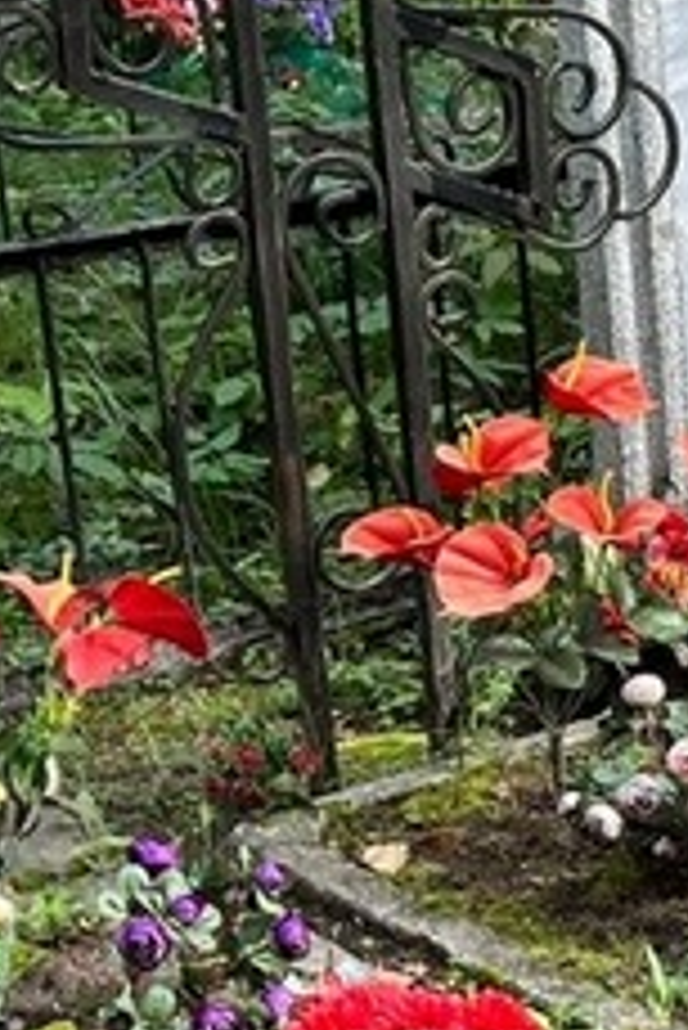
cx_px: 1115
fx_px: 3463
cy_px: 877
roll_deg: -0.1
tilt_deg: -22.2
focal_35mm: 121
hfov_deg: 10.8
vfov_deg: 16.7
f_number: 1.5
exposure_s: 1/316
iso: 50
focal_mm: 5.7
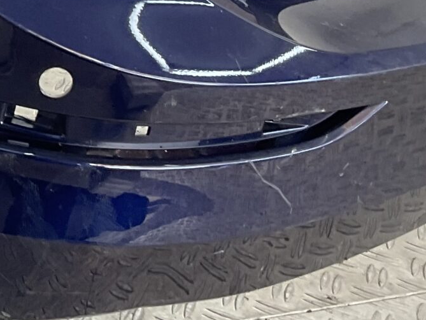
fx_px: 1366
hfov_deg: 16.4
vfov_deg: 13.0
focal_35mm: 111
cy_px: -50
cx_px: -184
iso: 16
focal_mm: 3
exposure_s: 1/104
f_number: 1.8
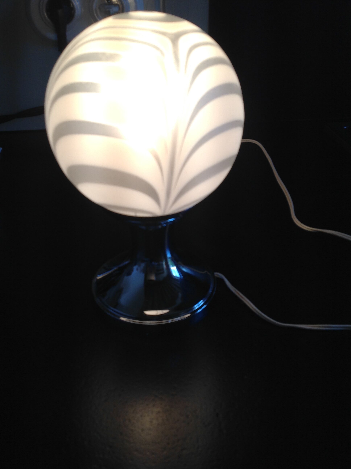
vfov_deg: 52.7
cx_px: 176
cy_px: 234
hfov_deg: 40.6
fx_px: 474
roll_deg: +2.2
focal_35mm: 35
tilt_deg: -31.4
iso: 50
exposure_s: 1/204
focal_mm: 4.28
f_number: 2.4
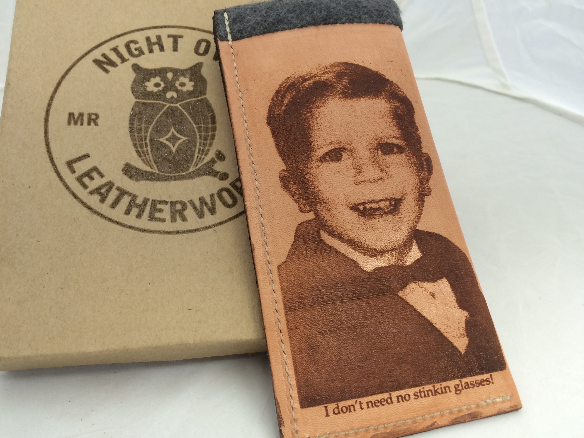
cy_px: 219
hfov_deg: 61.7
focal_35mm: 29
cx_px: 292
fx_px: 489
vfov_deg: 48.2
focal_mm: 4.15
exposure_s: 1/30
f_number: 2.2
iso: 50
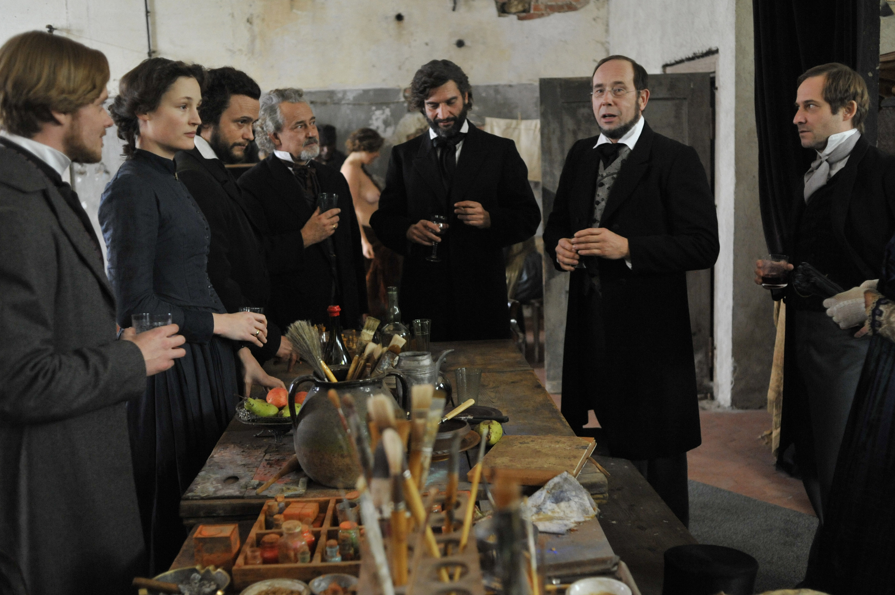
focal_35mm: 38
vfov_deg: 35.0
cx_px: 473
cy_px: 293
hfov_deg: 50.7
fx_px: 944
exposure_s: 1/60
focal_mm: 35
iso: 3200
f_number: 3.2
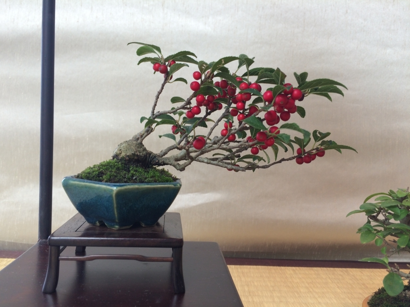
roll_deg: -2.9
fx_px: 343
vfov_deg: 48.2
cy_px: 154
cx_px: 205
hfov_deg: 61.7
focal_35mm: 29
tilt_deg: -1.7
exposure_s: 1/60
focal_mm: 4.15
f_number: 2.2
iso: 40
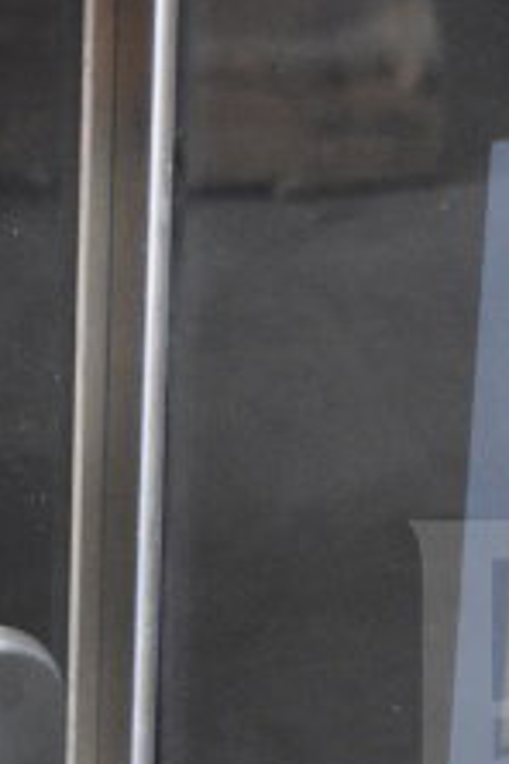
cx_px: 715
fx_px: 4453
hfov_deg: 6.5
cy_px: 793
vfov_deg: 9.7
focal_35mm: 210
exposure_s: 1/60
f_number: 4.5
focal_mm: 34
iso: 6400
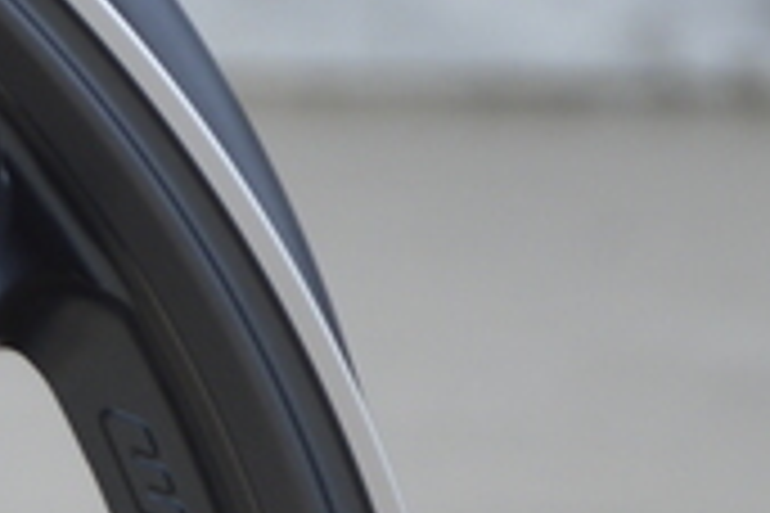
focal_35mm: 1108
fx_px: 23687
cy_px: 1012
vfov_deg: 1.2
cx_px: -979
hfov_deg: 1.9
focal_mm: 105
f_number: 5.6
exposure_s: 1/125
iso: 110
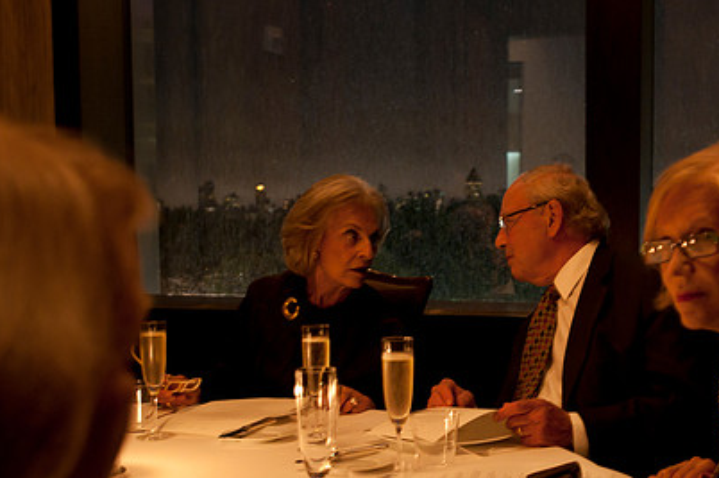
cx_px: 515
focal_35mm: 52
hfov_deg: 37.5
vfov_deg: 25.8
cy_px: 300
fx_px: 1037
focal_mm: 24
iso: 1000
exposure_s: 1/8
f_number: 2.8
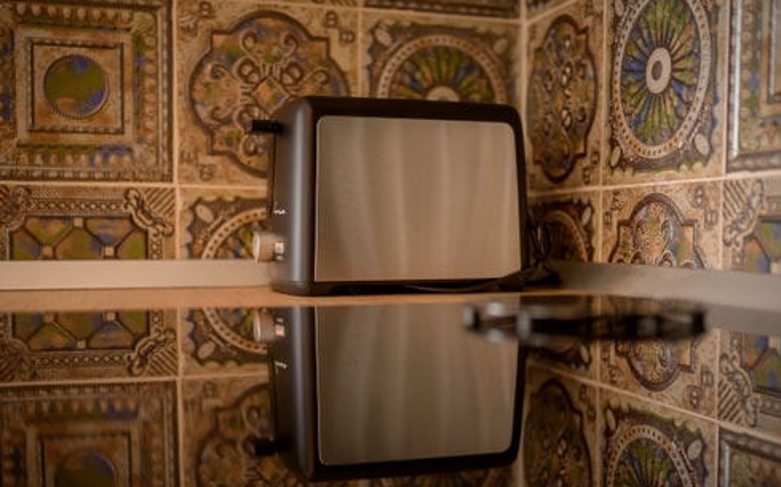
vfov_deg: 27.8
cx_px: 421
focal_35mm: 46
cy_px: 314
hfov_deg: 43.5
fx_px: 979
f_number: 1.4
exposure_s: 1/250
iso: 320
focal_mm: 35
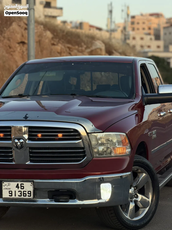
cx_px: 86
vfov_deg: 19.6
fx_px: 662
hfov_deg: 14.8
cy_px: 115
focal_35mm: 100
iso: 50
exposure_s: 1/132
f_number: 2.8
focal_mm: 16.89
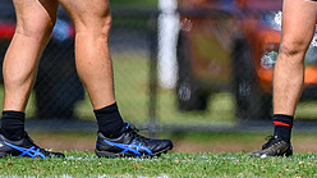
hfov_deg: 0.9
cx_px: 338
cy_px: -22
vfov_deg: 0.5
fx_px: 20903
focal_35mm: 2489
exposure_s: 1/1250
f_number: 4
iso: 100
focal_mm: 500
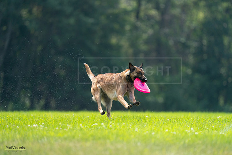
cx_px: 116
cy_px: 78
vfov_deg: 2.8
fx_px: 3152
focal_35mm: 489
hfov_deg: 4.2
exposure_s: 1/4000
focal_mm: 489
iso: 2500
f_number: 6.3
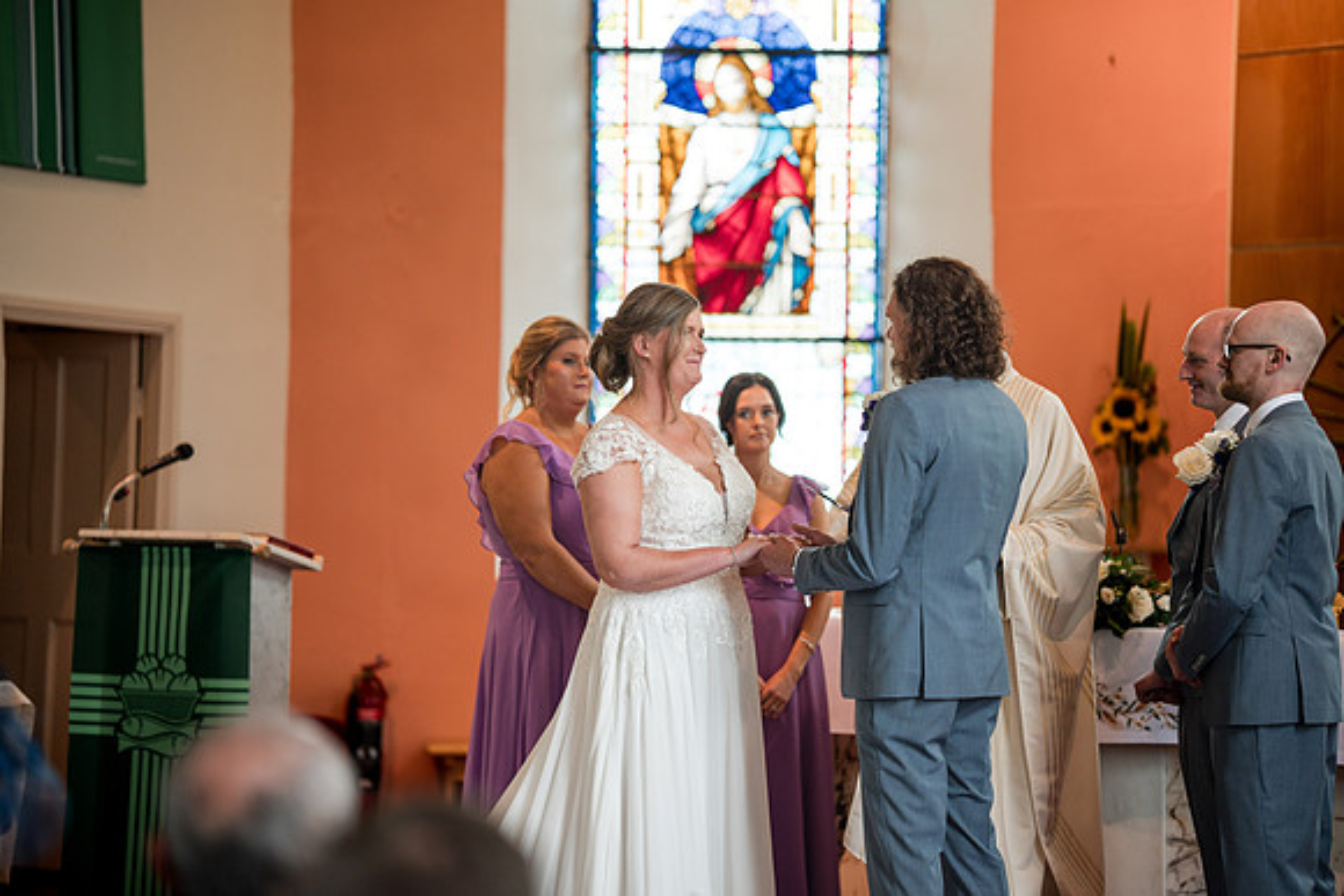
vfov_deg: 16.1
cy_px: 448
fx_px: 3174
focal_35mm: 85
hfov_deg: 23.9
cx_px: 672
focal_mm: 85
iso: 320
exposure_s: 1/500
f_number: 1.4
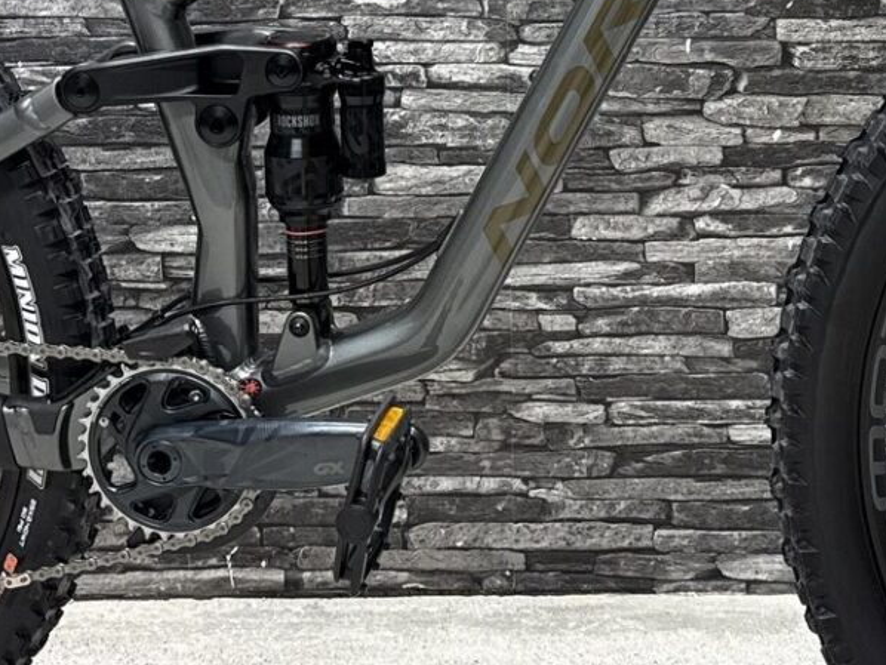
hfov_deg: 25.2
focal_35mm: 77
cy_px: -46
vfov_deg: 18.5
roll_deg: +0.5
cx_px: 587
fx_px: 1972
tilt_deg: -10.9
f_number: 1.78
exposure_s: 1/100
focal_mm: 6.76
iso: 200
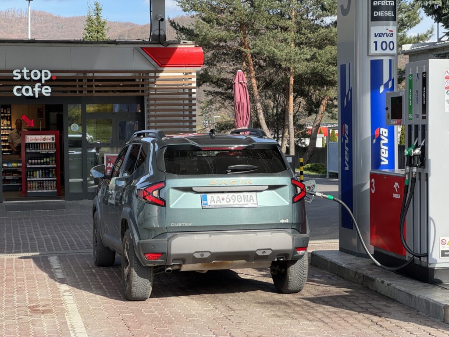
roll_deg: +1.1
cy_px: 168
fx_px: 999
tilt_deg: -2.0
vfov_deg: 19.1
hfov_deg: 25.3
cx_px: 224
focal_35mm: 77
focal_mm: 9
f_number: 2.8
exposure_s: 1/265
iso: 25
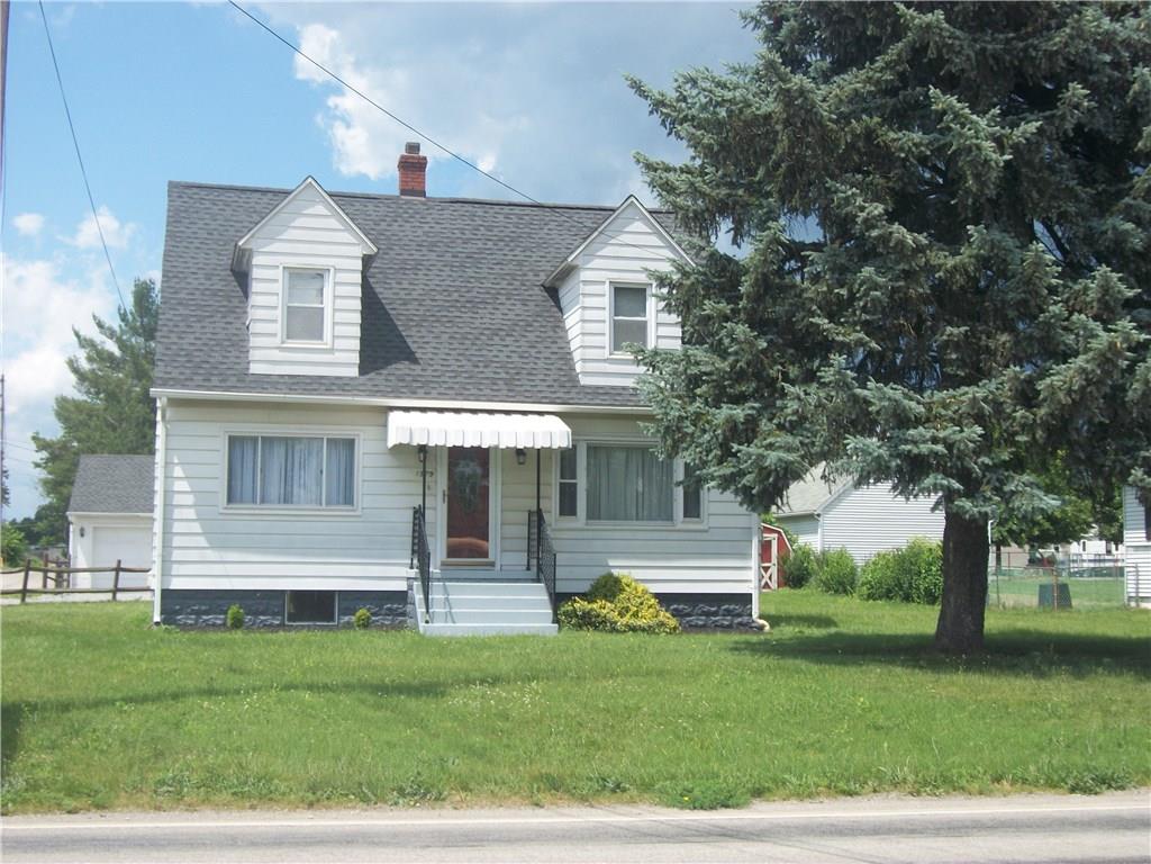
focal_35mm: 50
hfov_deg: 38.2
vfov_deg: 29.1
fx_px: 1663
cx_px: 576
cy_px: 432
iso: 80
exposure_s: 1/100
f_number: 11.2
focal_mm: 8.8
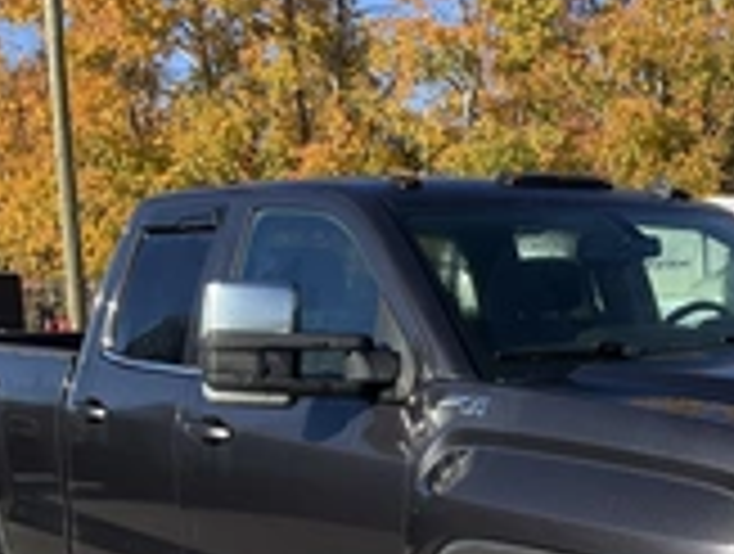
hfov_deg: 26.6
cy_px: 504
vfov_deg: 20.4
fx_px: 1509
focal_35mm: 71
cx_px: 630
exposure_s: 1/1168
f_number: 1.8
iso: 25
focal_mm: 3
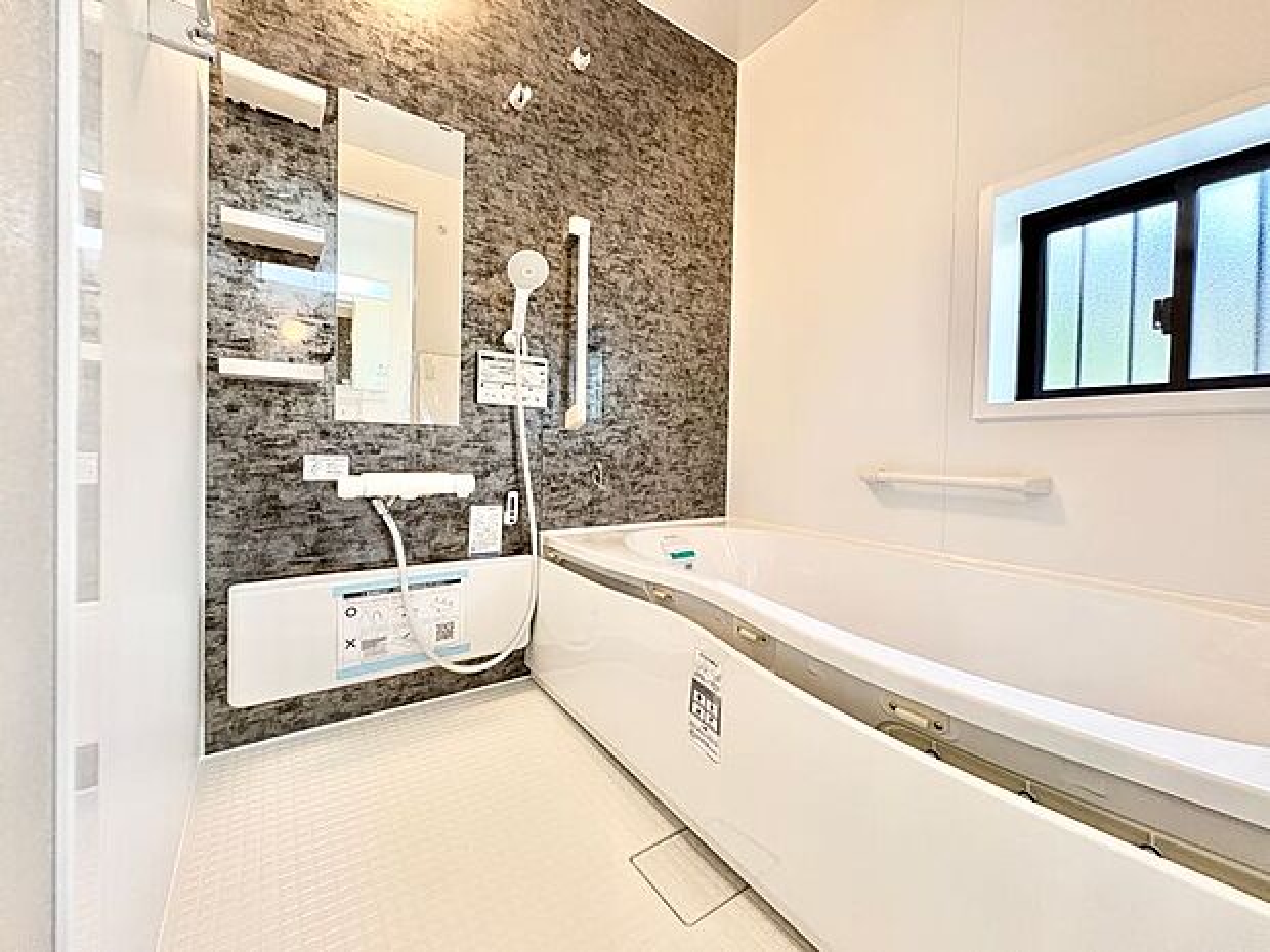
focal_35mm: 14
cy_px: 476
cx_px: 635
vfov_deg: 85.7
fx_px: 514
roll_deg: -0.5
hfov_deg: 102.1
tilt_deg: -2.6
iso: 160
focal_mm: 2.22
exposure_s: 1/50
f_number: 2.2
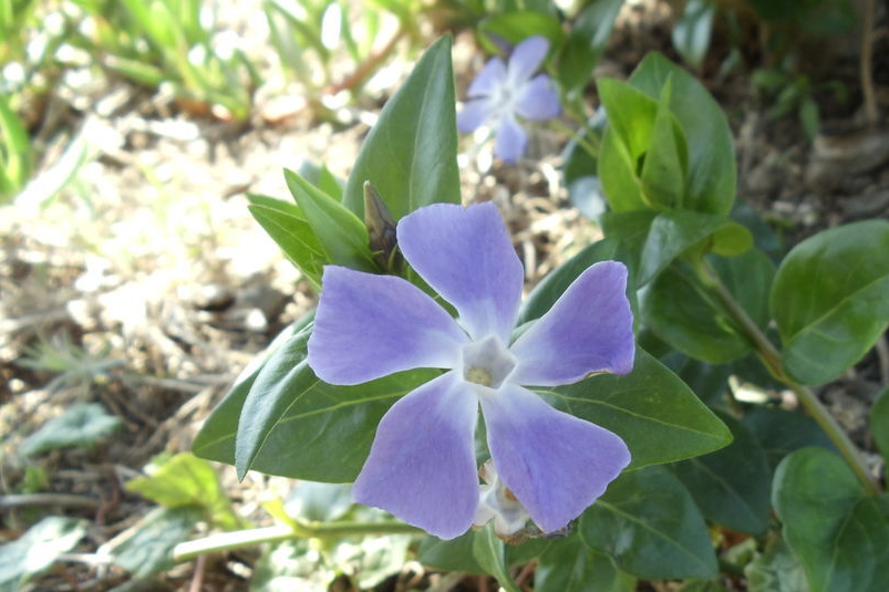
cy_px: 376
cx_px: 525
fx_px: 1407
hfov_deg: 35.0
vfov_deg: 23.7
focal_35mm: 57
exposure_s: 1/100
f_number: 3.5
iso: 100
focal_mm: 6
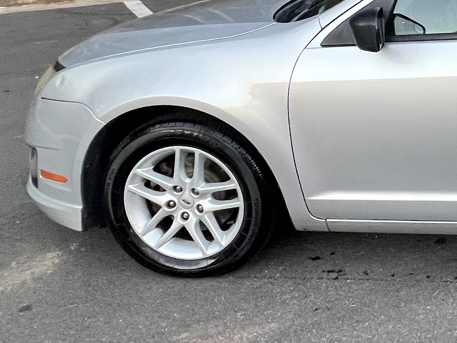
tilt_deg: -8.7
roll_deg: +4.3
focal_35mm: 46
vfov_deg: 28.7
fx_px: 607
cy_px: -31
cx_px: 603
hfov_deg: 31.3
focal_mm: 1.57
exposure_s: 1/99
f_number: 1.8
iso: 125
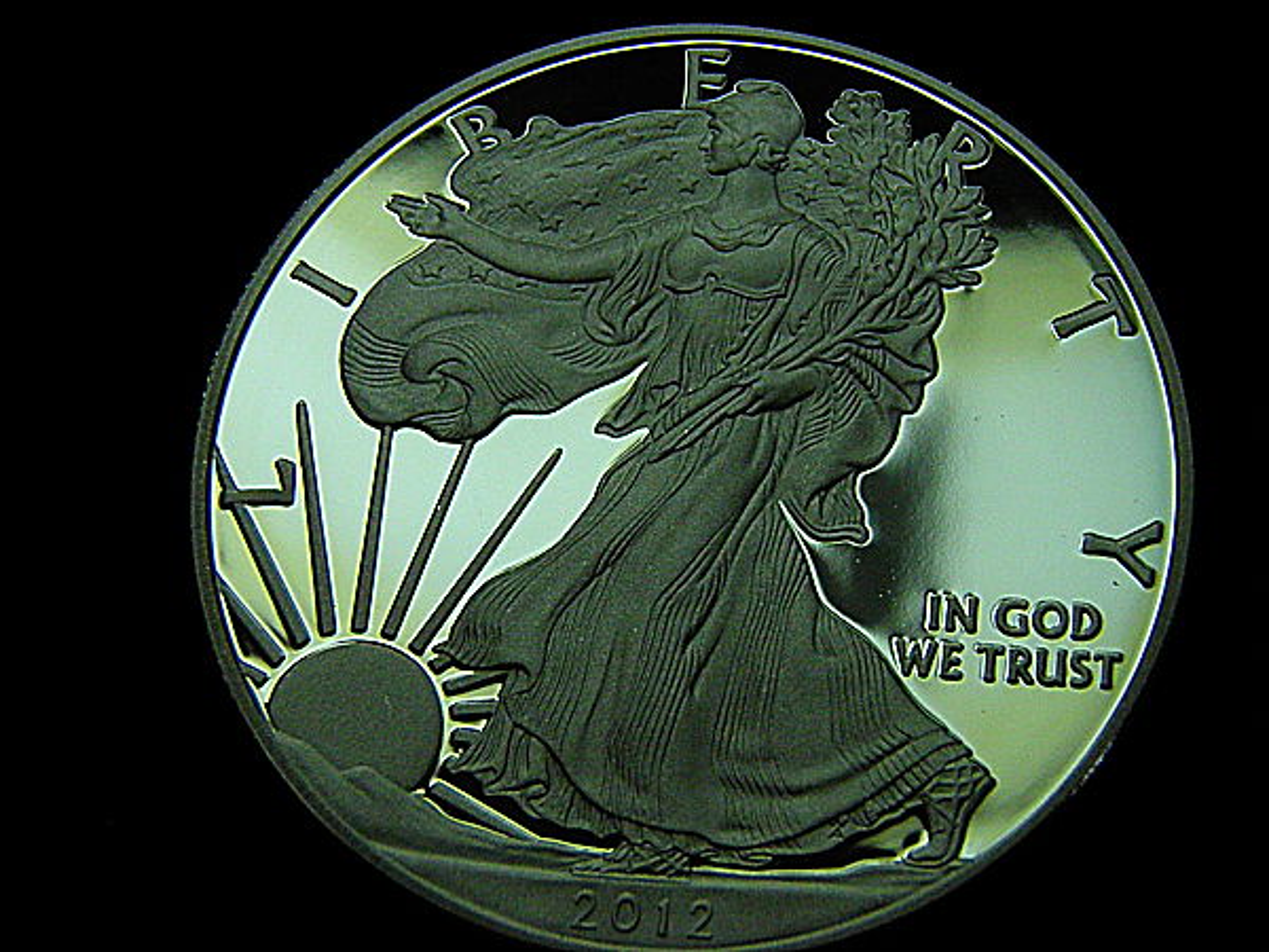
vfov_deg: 17.6
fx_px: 3079
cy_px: 476
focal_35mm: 84
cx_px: 634
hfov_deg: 23.3
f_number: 6.2
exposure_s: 1/1600
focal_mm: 15.2
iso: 500
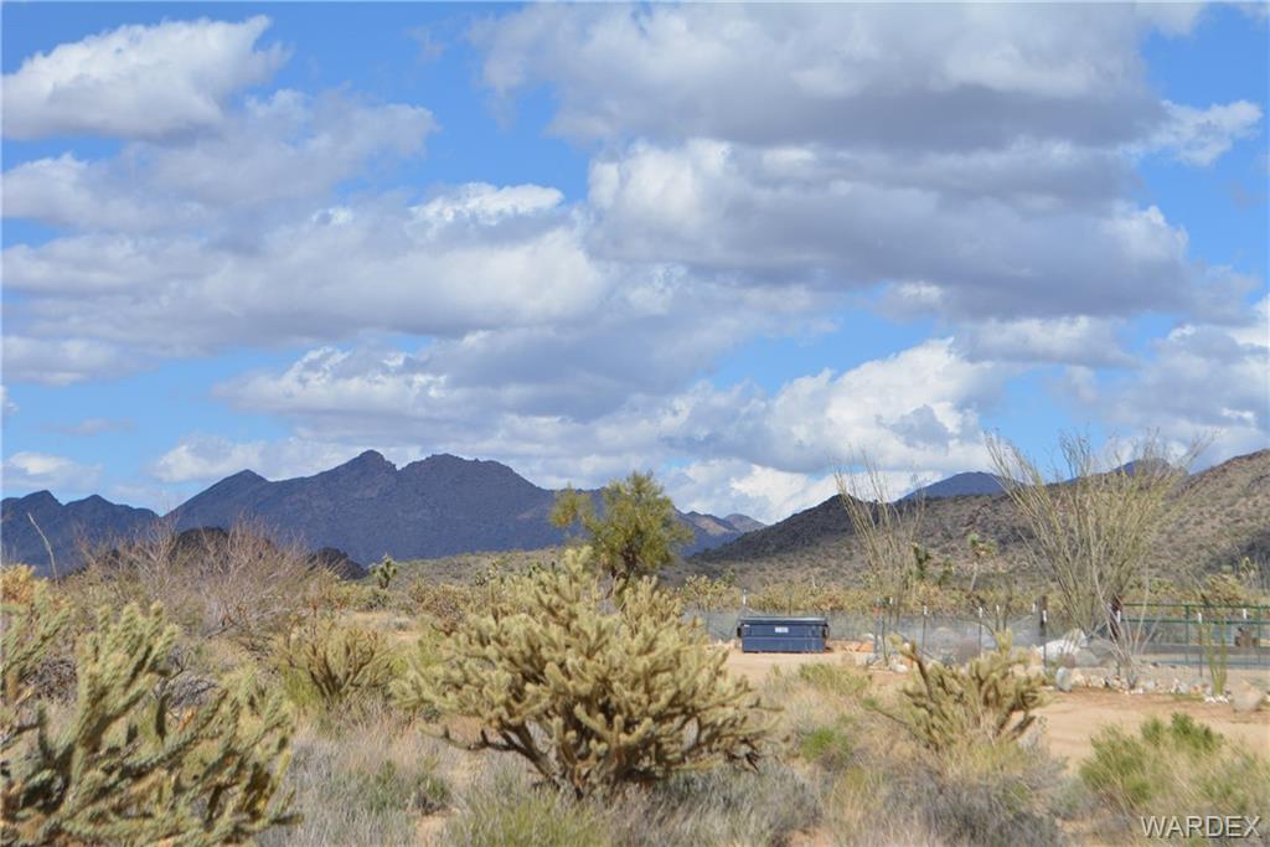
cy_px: 424
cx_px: 635
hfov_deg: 24.6
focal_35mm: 82
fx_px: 2911
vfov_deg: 16.6
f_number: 9
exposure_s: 1/320
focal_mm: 55
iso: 100
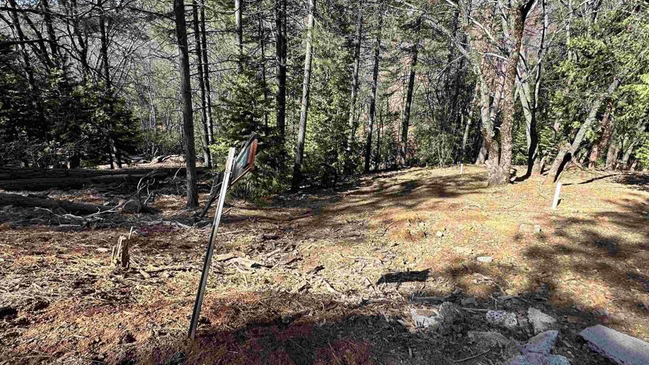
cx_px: 357
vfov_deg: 60.5
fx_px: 310
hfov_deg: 92.4
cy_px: 148
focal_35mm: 18
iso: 40
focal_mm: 2.22
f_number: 2.2
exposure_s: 1/515
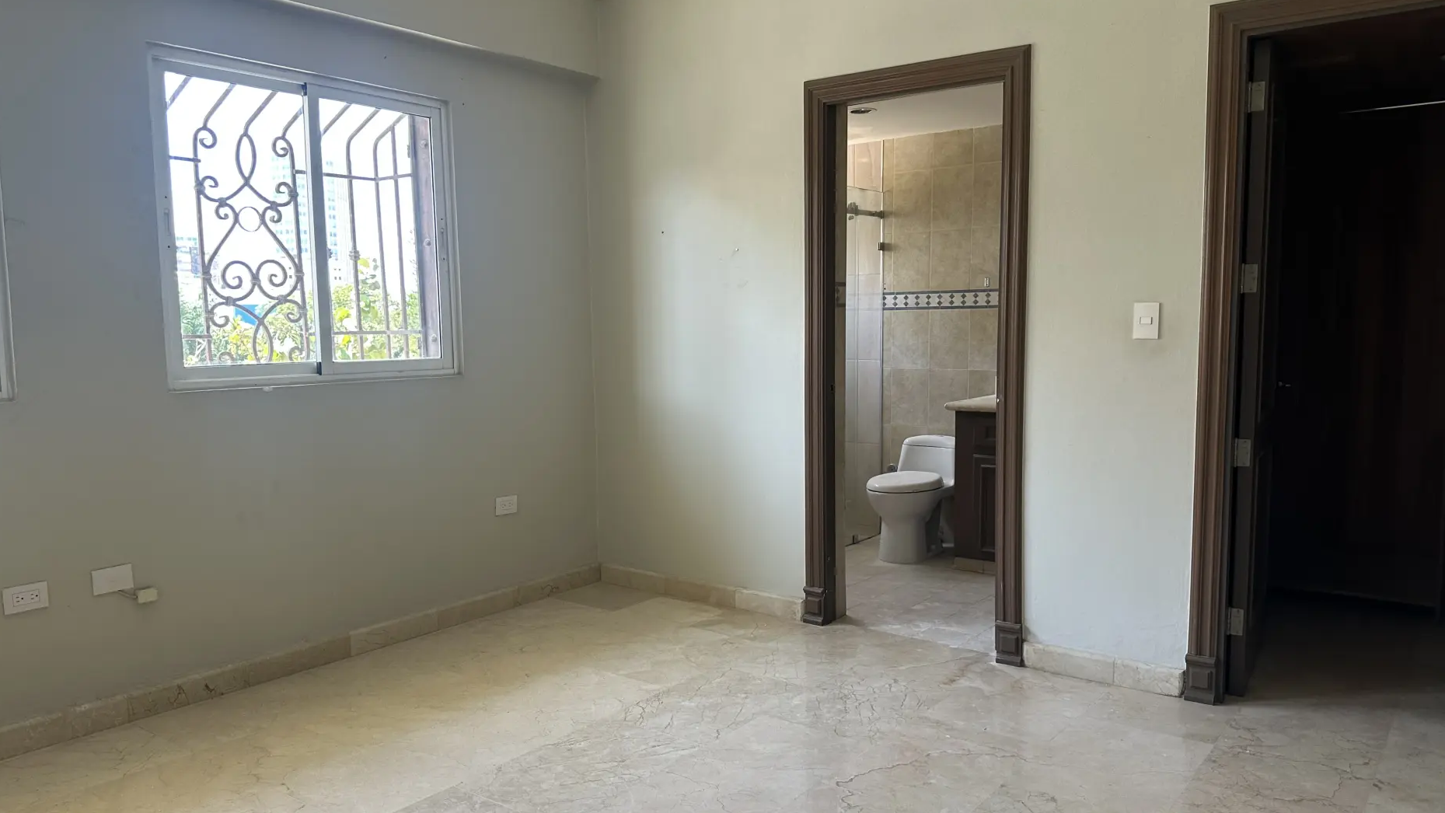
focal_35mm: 27
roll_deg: +0.9
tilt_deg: -5.9
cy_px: 431
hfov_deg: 69.9
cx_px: 711
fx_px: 1035
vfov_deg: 42.9
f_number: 1.78
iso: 125
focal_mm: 6.86
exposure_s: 1/121
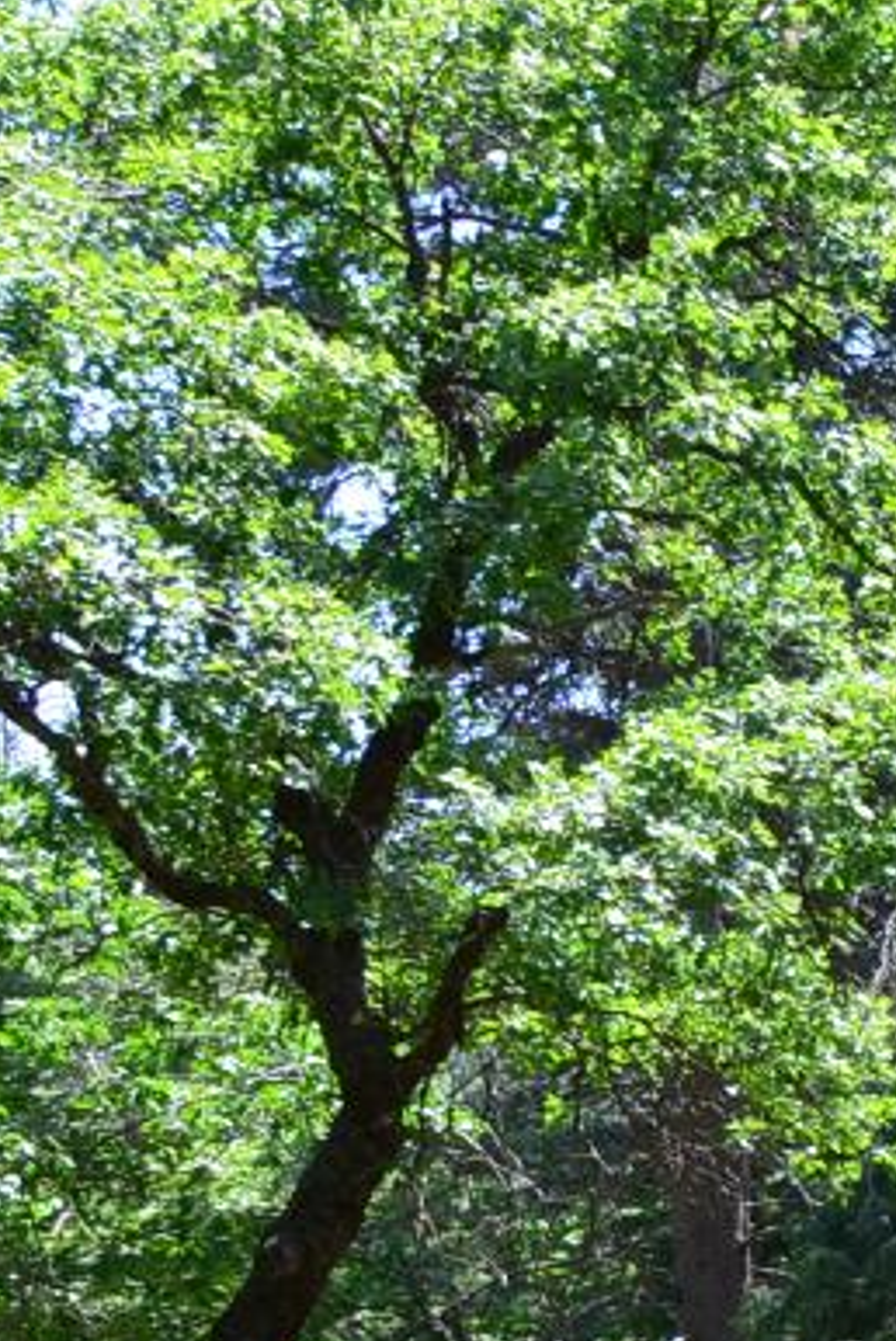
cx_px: 2466
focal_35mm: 93
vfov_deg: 20.6
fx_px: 3466
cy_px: 1555
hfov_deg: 11.1
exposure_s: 1/160
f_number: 9
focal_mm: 16
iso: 400
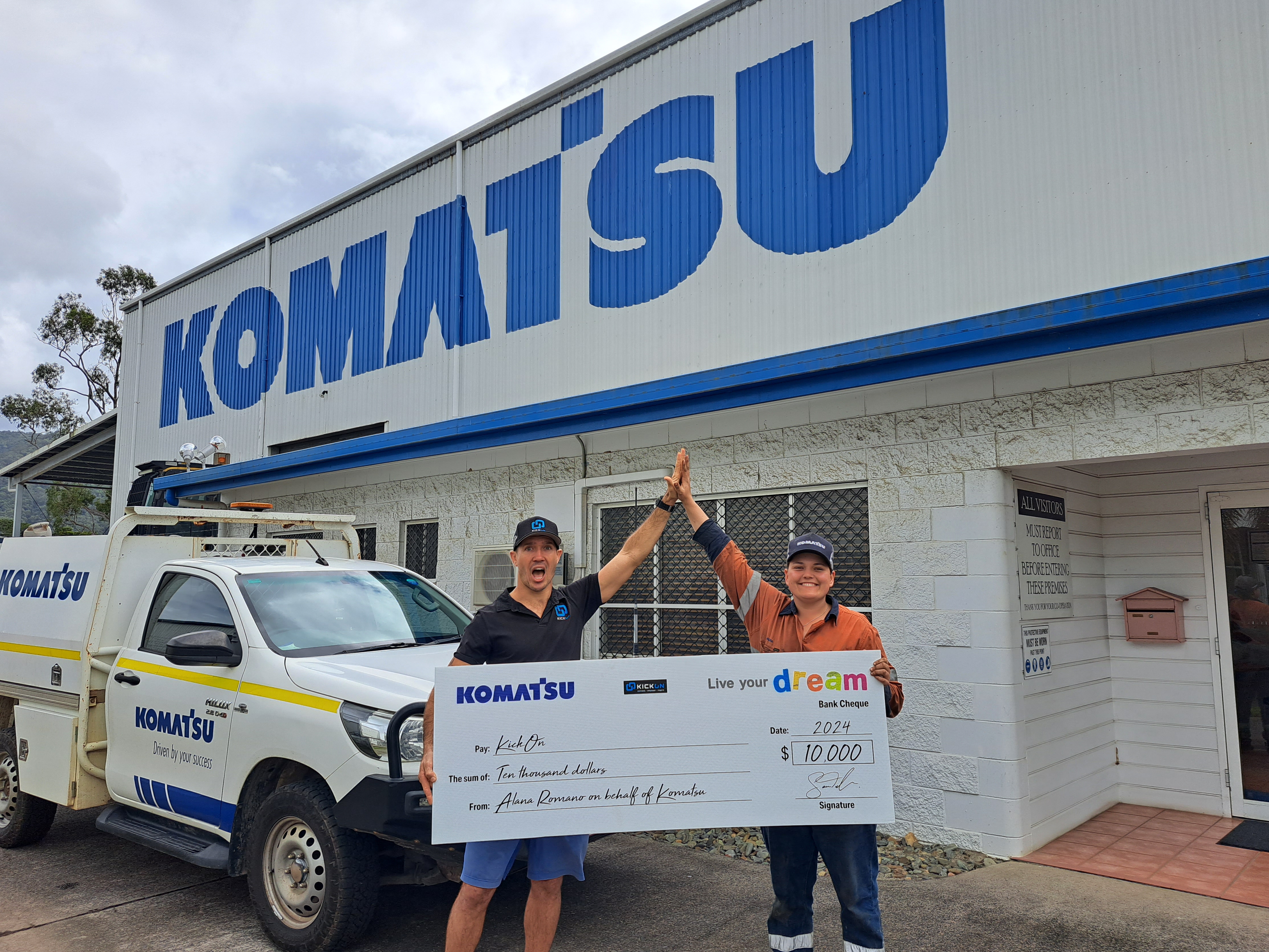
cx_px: 637
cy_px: 482
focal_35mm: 25
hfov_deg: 69.4
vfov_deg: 54.9
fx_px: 916
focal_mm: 5.23
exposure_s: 1/1172
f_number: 1.8
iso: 50
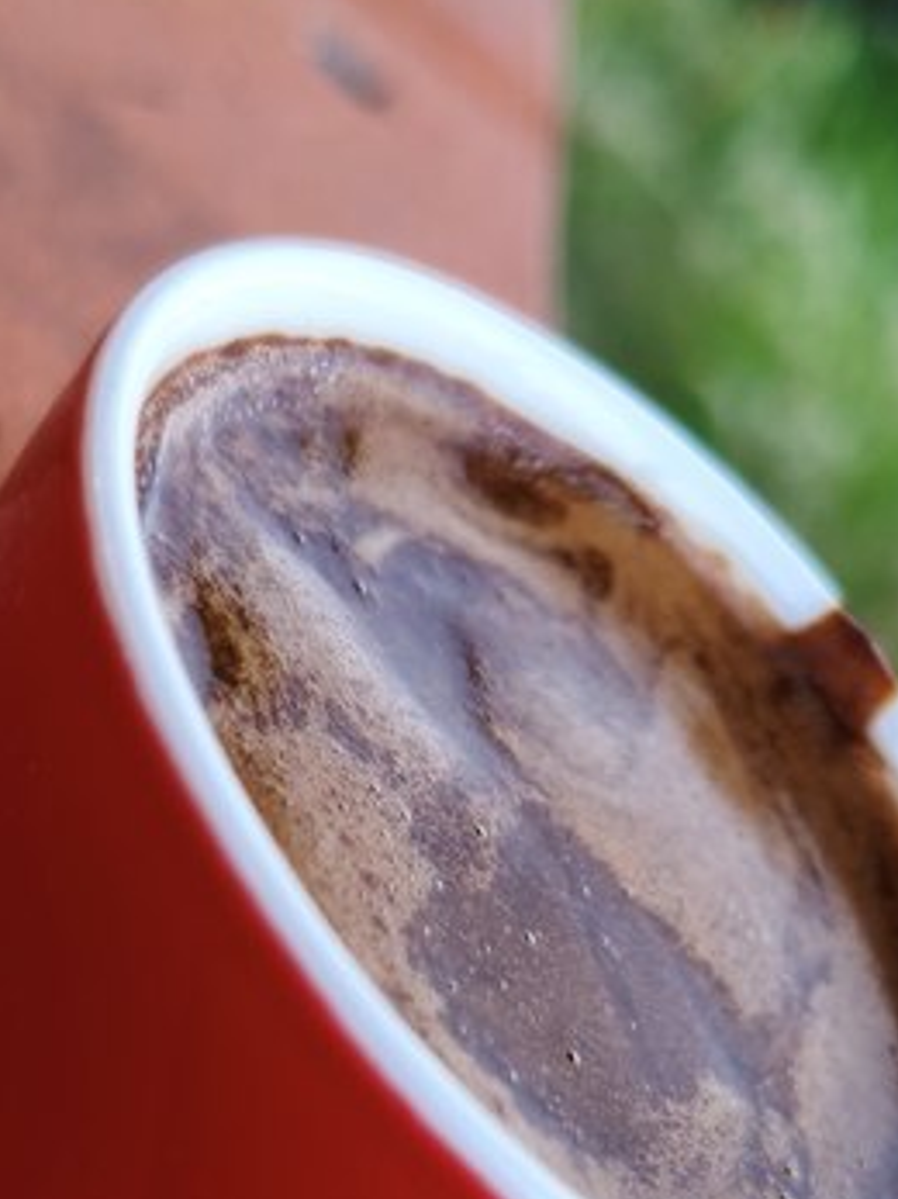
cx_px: 497
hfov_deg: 21.3
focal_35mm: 69
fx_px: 2388
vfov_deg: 27.5
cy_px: 988
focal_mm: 4.94
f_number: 1.5
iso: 125
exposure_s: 1/50
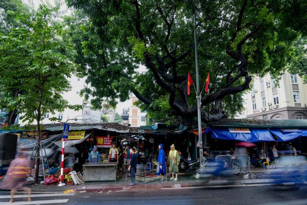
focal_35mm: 24
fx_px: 205
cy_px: 102
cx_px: 154
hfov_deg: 73.7
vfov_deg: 53.2
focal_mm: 24
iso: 64
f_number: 10
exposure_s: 1/2
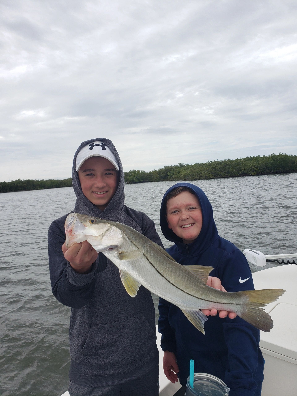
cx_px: 148
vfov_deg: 67.3
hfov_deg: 53.1
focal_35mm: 26
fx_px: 297
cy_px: 198
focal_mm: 4.3
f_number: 2.4
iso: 50
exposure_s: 1/997
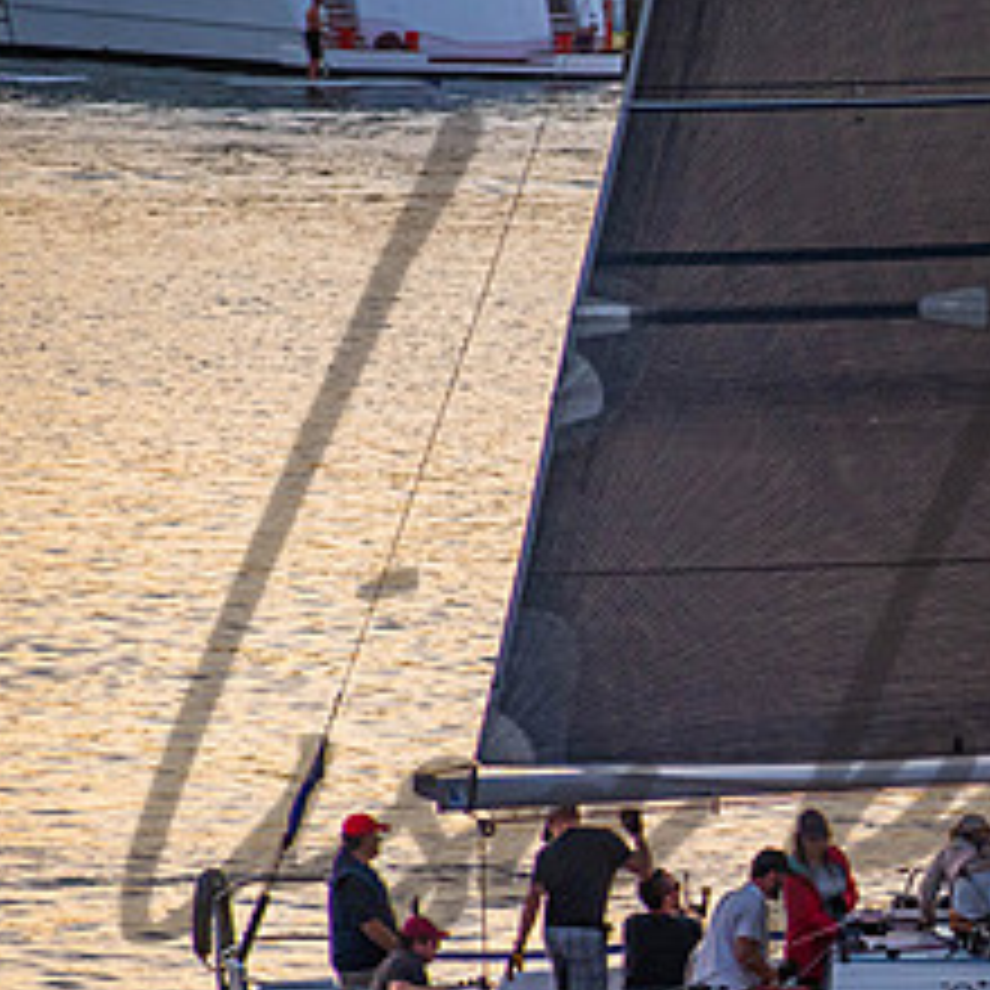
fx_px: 16825
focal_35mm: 520
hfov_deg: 3.4
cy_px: 754
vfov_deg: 3.4
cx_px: 1125
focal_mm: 155
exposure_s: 1/160
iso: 800
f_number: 6.3
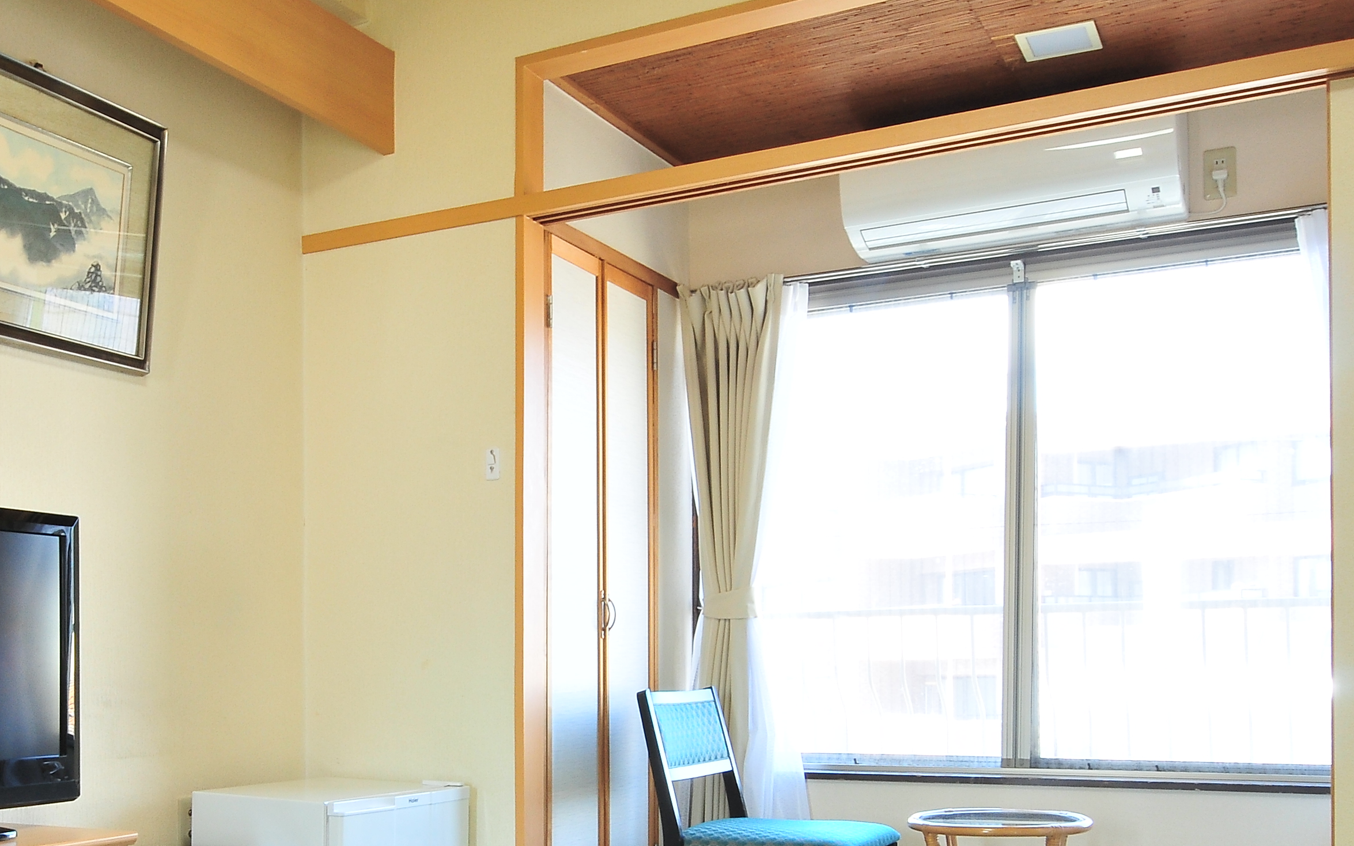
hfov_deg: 49.9
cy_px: 650
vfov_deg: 32.1
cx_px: 510
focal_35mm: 39
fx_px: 1439
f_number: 20
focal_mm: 14
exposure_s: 1.3
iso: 250
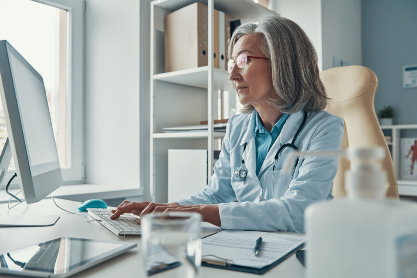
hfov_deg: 54.4
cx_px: 208
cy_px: 139
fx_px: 405
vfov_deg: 37.9
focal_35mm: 35
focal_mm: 35
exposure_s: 1/100
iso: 640
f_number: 3.5
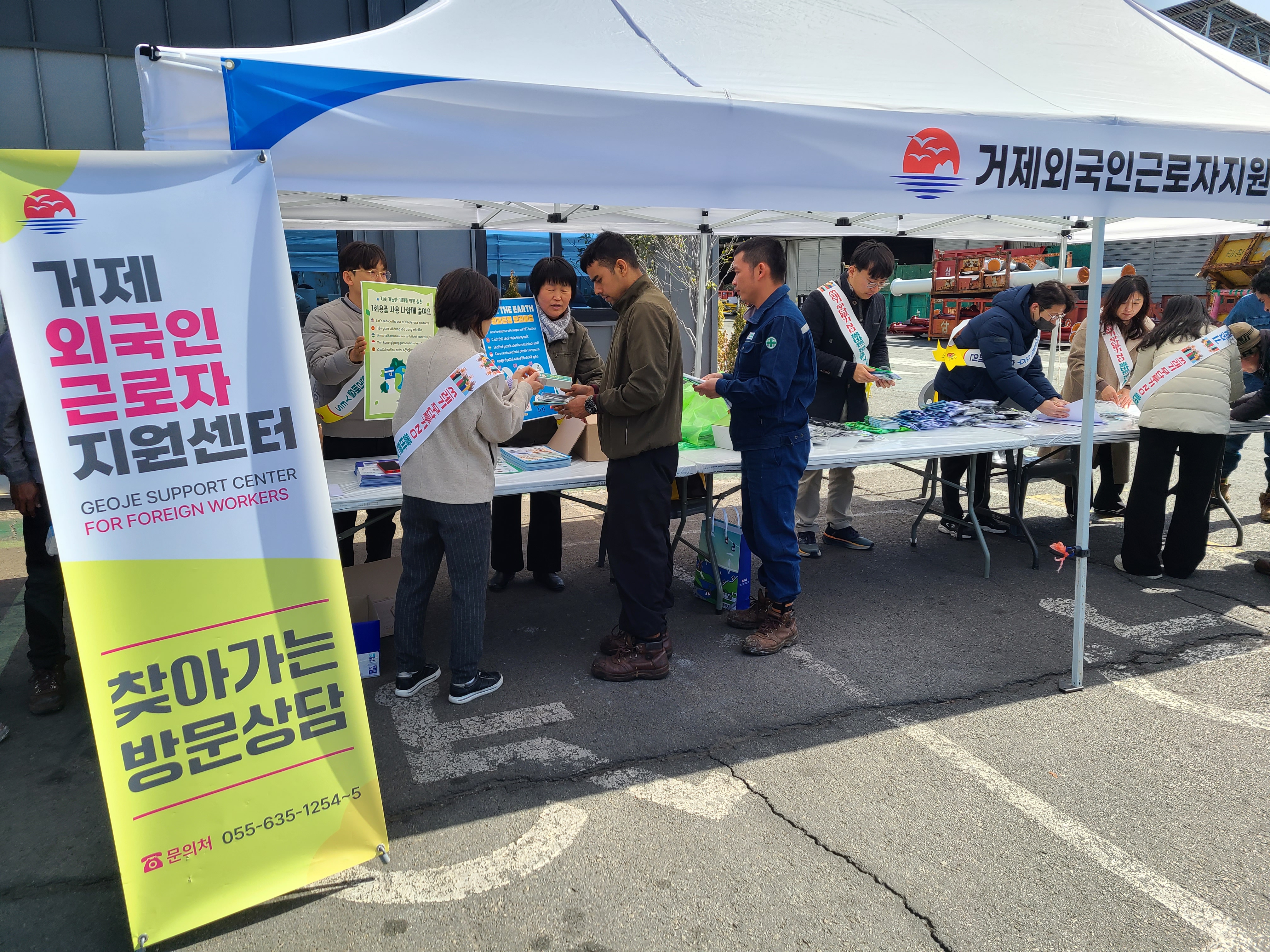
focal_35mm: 26
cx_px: 635
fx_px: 954
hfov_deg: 67.3
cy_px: 476
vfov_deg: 53.1
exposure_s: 1/967
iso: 40
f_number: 1.8
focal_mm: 5.4
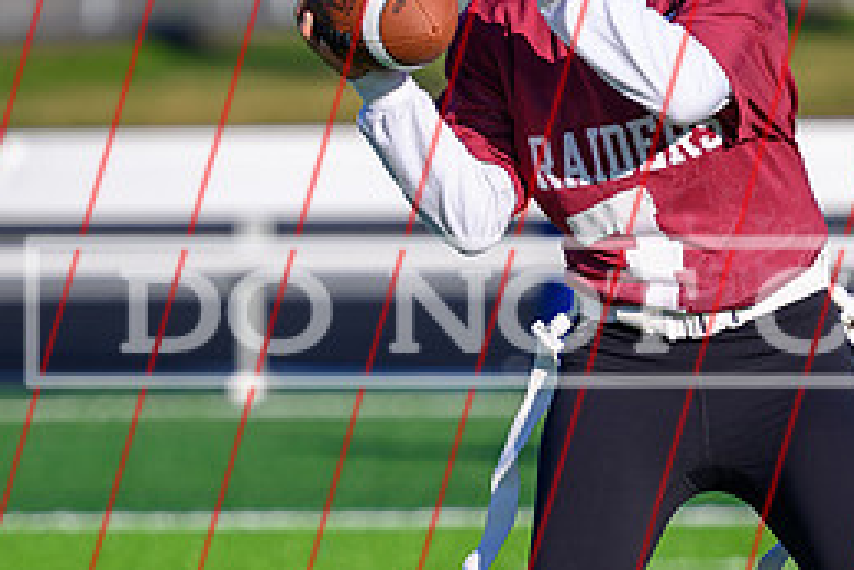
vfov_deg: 2.4
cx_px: 528
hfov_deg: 3.6
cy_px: 377
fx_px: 13552
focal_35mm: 571
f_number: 2.8
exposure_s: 1/1250
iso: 72
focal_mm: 150
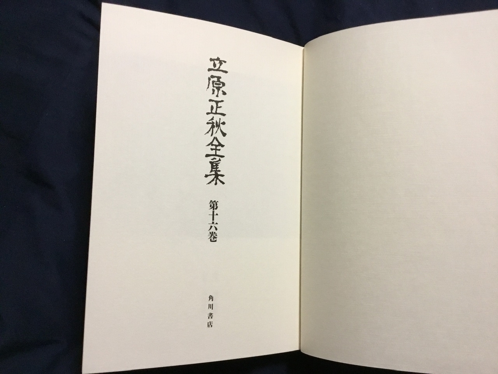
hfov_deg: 58.4
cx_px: 249
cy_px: 187
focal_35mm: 31
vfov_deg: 45.4
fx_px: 446
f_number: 2.4
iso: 125
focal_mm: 3.3
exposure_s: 1/30
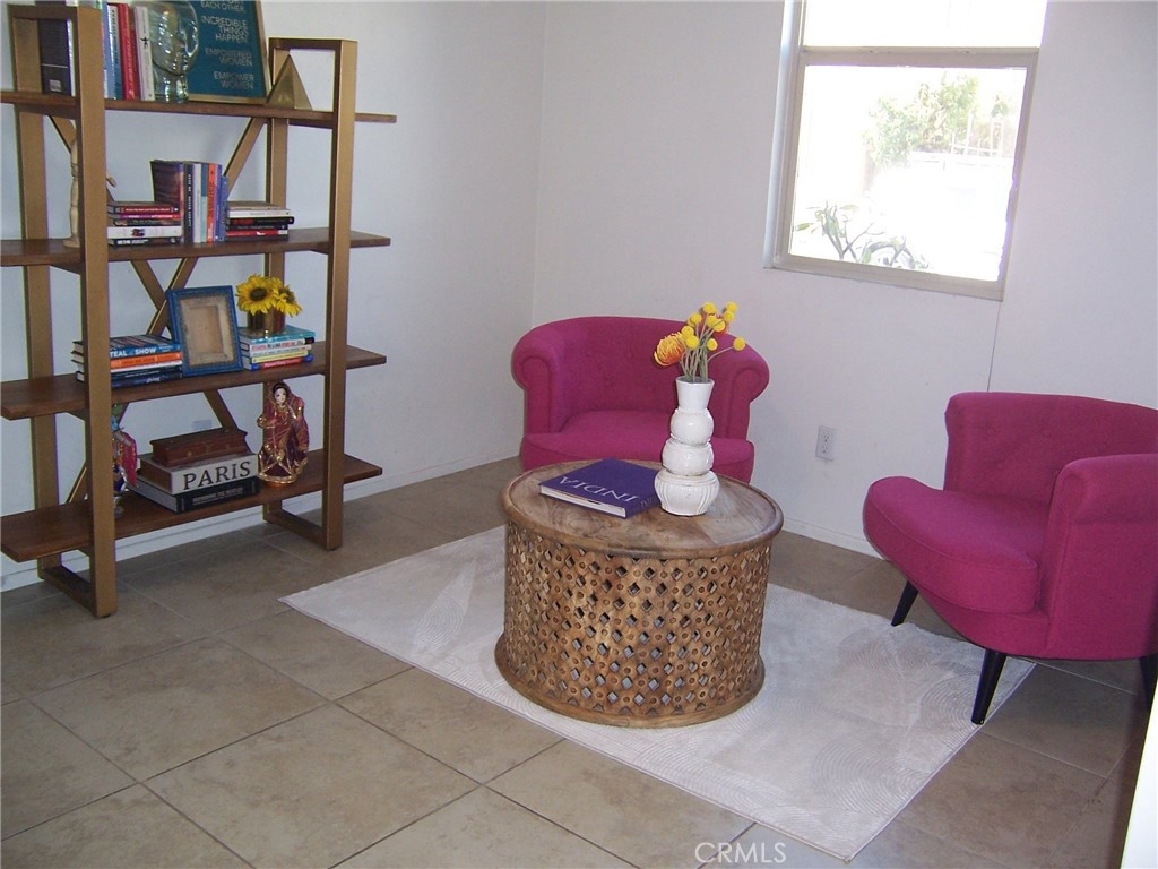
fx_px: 1104
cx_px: 579
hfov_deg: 55.4
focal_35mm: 33
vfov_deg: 42.9
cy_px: 434
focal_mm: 5.5
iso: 140
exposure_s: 1/60
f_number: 2.8
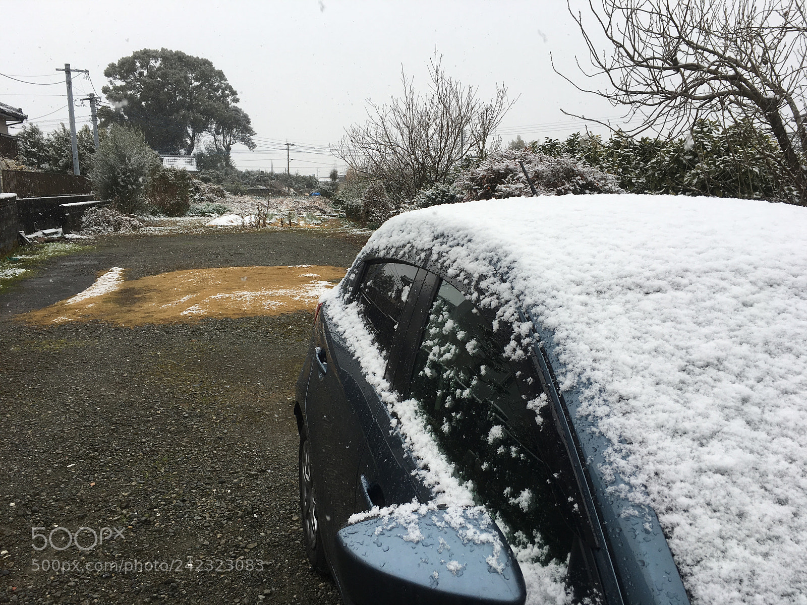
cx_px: 404
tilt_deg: -8.9
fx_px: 676
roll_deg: -1.1
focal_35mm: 29
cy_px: 302
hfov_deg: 61.7
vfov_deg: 48.2
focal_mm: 4.15
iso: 25
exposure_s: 1/351
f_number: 2.2
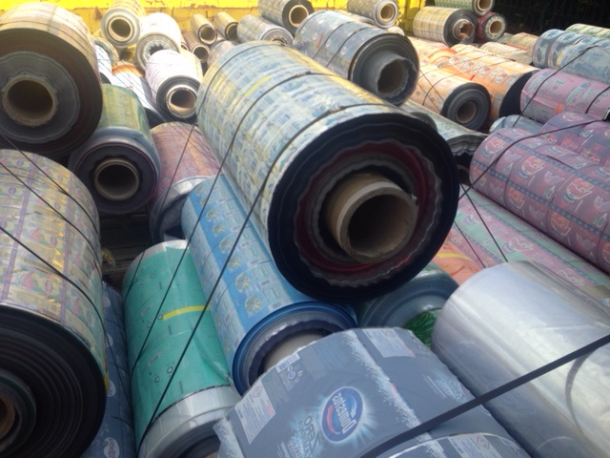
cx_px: 305
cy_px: 229
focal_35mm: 33
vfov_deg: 42.9
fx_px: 582
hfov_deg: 55.4
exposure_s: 1/742
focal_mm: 4.12
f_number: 2.4
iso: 50
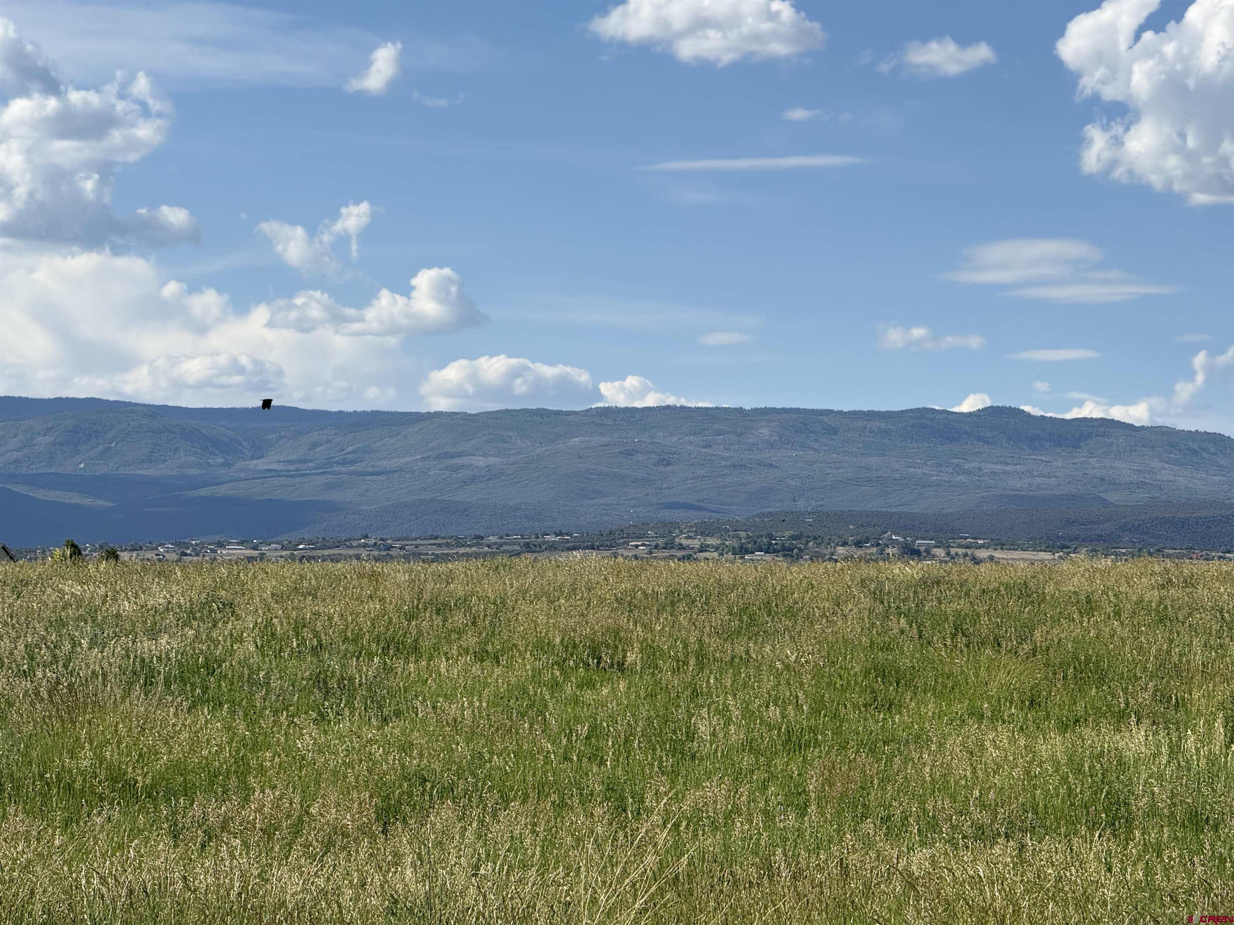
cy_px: 462
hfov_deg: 16.4
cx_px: 617
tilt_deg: +3.4
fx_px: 4278
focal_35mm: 120
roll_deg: -2.0
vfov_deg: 12.3
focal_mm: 15.66
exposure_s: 1/2439
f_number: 2.8
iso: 64
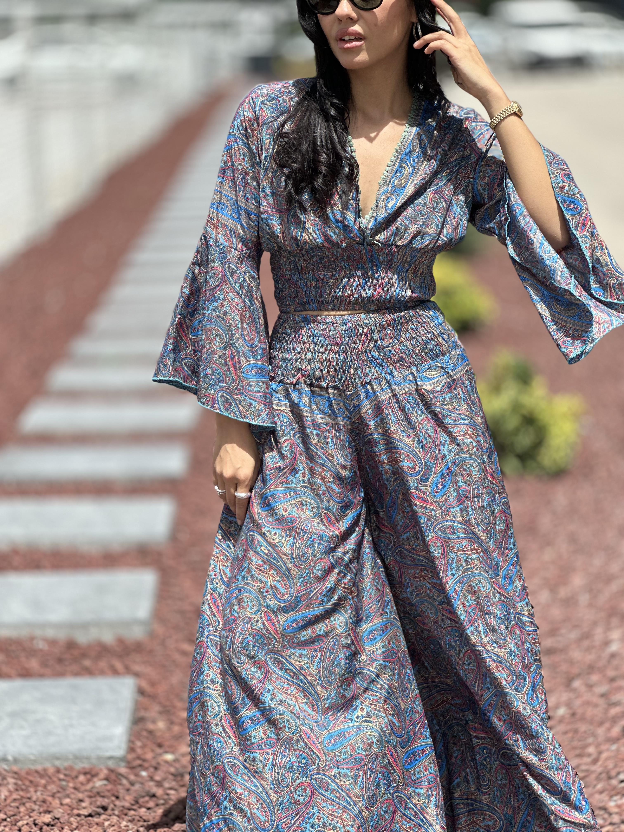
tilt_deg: -12.4
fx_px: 1851
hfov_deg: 19.1
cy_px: 416
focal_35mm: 77
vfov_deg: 25.3
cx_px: 312
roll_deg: +1.7
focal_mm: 9
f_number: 2.8
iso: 32
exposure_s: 1/426
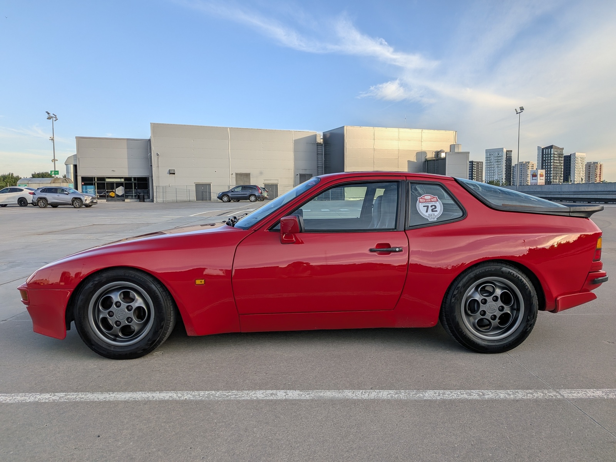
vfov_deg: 56.8
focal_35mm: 24
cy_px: 231
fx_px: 427
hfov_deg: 71.6
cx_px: 308
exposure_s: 1/619
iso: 26
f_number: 1.7
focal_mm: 4.53
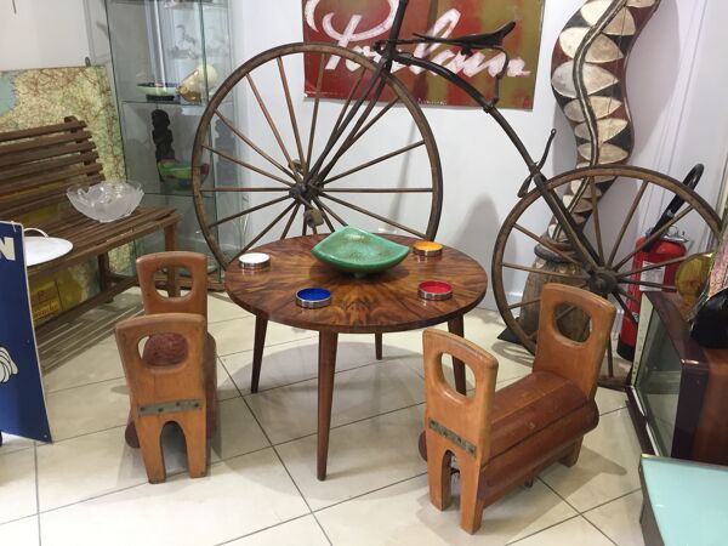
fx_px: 610
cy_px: 273
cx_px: 364
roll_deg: -0.7
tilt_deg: -20.6
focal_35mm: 29
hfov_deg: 61.7
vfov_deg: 48.2
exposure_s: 1/33
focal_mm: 4.15
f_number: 2.2
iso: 100
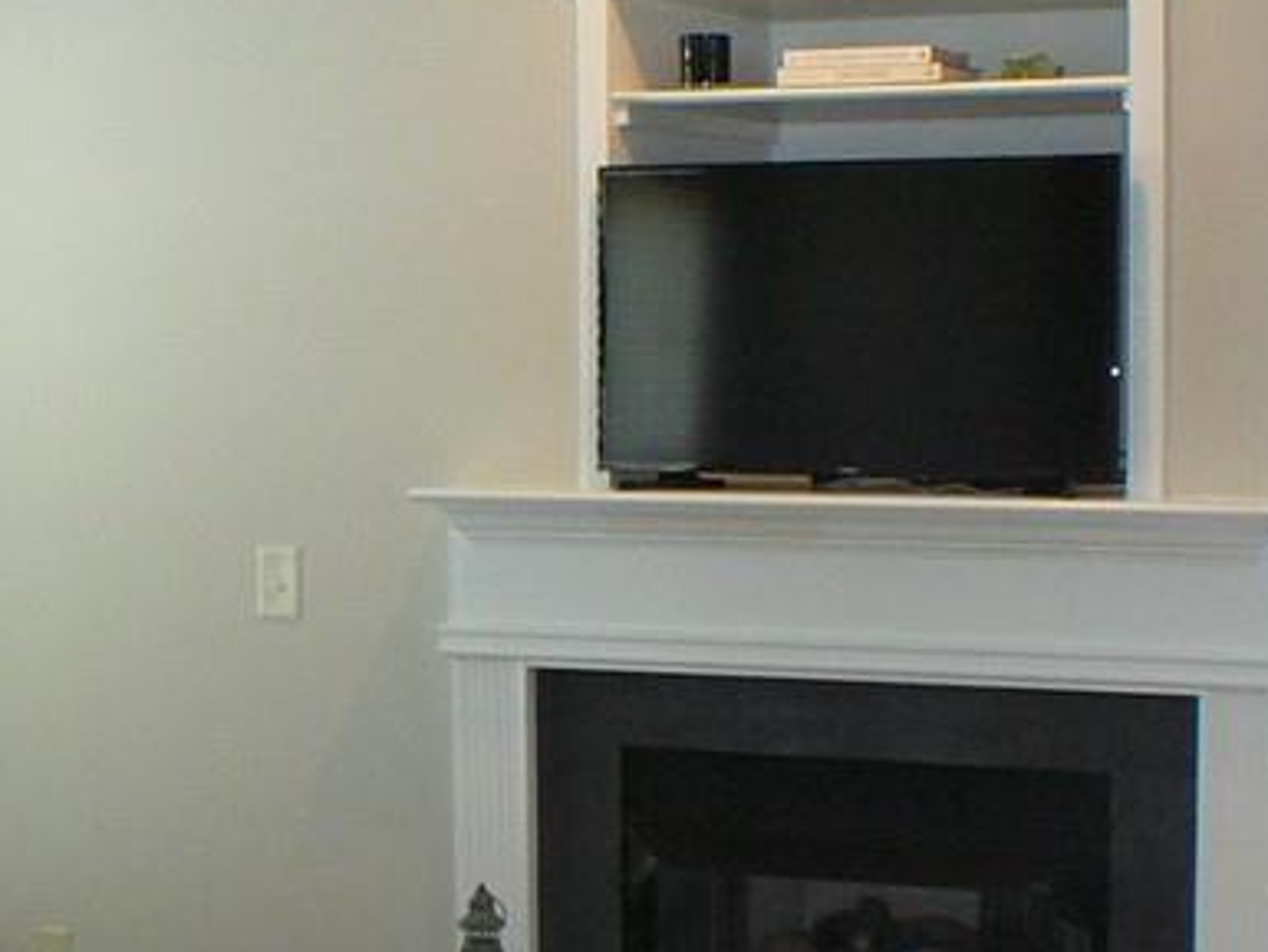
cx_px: 395
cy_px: 646
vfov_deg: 11.8
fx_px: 4580
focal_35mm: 125
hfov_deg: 15.7
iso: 200
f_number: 3.3
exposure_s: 1/30
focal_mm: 7
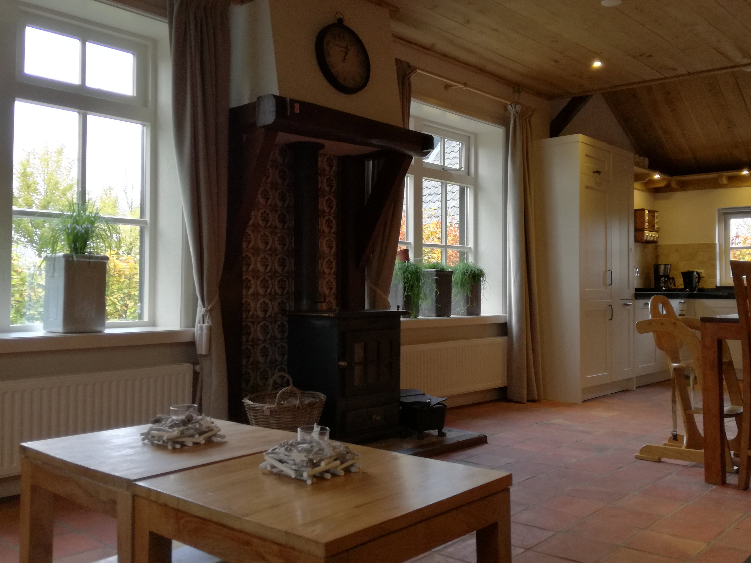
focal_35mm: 32
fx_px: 694
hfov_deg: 56.8
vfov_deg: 44.1
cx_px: 387
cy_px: 261
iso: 100
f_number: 2
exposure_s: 1/33.3
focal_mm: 3.79
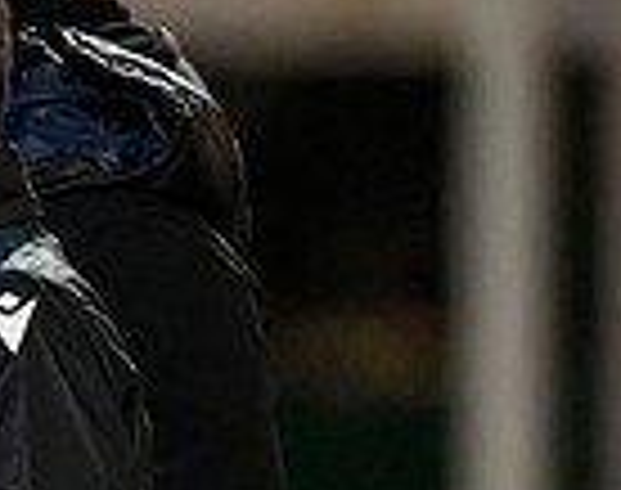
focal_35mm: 2280
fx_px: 41698
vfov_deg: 0.7
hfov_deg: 0.9
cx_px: -453
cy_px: 804
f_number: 3.2
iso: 5000
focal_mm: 400
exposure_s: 1/1000
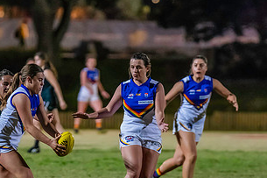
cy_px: 157
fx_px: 3447
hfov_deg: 4.4
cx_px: 83
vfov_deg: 3.0
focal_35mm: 465
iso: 10000
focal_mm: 210
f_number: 2.8
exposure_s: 1/1000
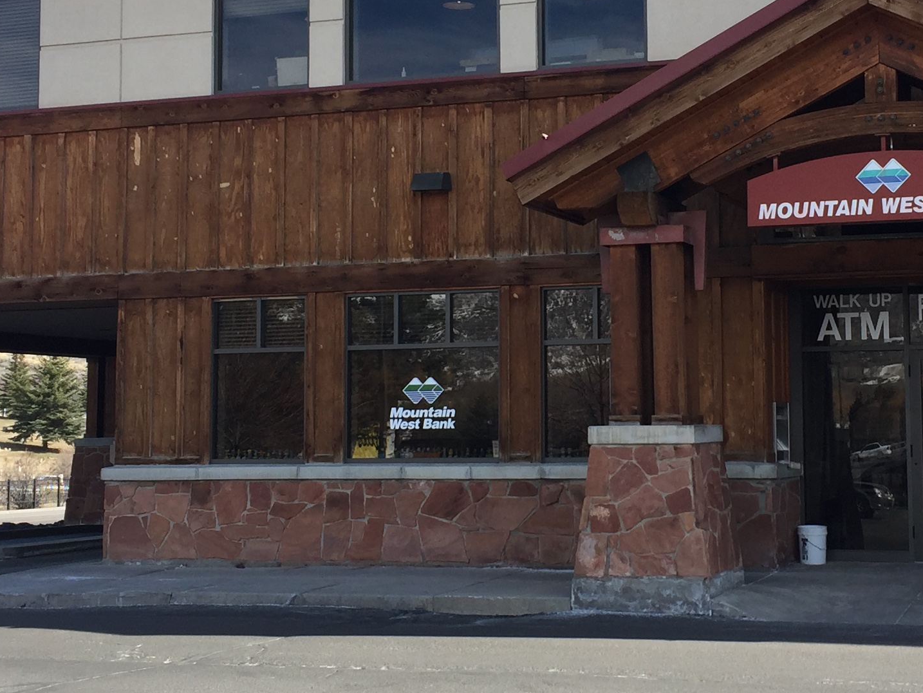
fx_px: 1760
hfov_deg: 29.3
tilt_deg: +5.2
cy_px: 259
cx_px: 579
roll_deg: +0.3
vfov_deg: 22.2
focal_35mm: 66
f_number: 2.2
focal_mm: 4.15
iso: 32
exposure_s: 1/670
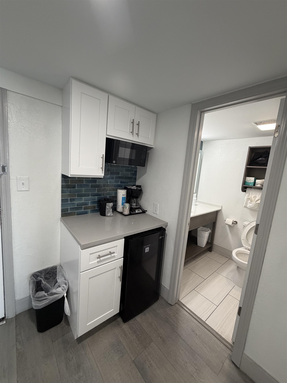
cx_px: 144
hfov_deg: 85.7
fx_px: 155
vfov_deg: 102.1
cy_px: 192
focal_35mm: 14
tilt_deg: -6.8
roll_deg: -5.2
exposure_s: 1/120
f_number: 2.2
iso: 250
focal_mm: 2.22
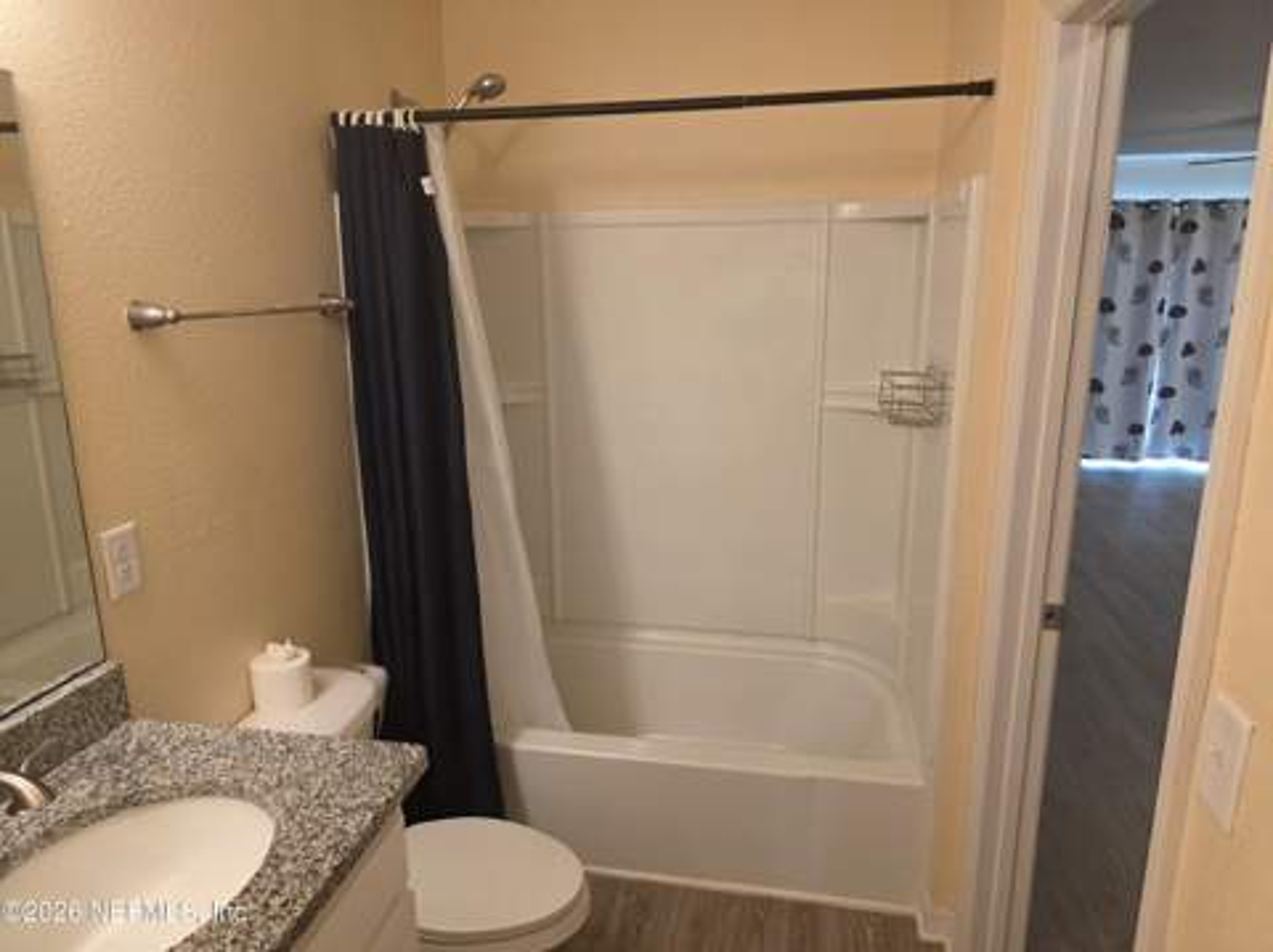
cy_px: 476
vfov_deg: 58.8
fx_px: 845
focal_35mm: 23
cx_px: 636
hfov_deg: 74.0
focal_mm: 6.3
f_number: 1.7
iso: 320
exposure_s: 1/120
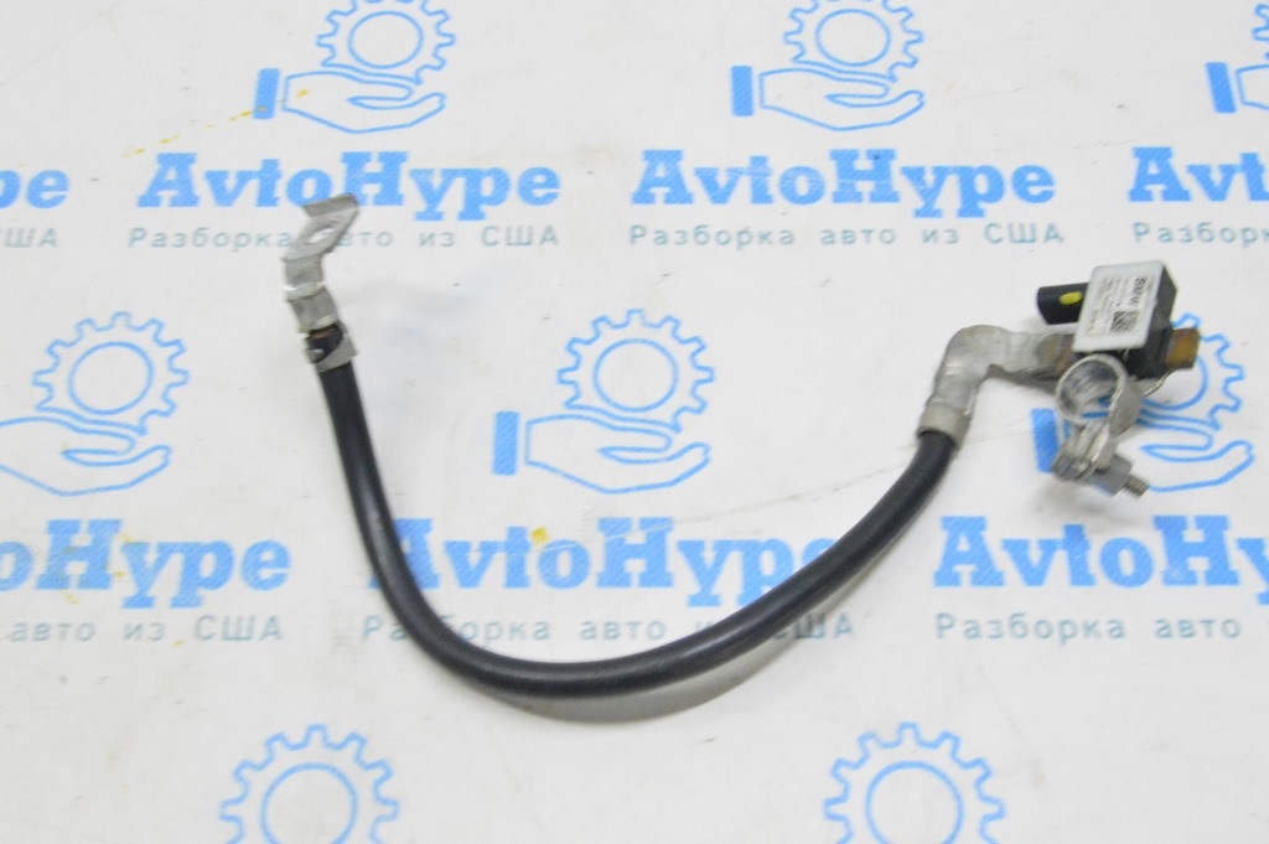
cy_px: 422
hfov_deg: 42.4
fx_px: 1638
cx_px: 634
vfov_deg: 28.9
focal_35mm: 46
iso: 6400
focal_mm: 31
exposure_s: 1/20
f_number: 20
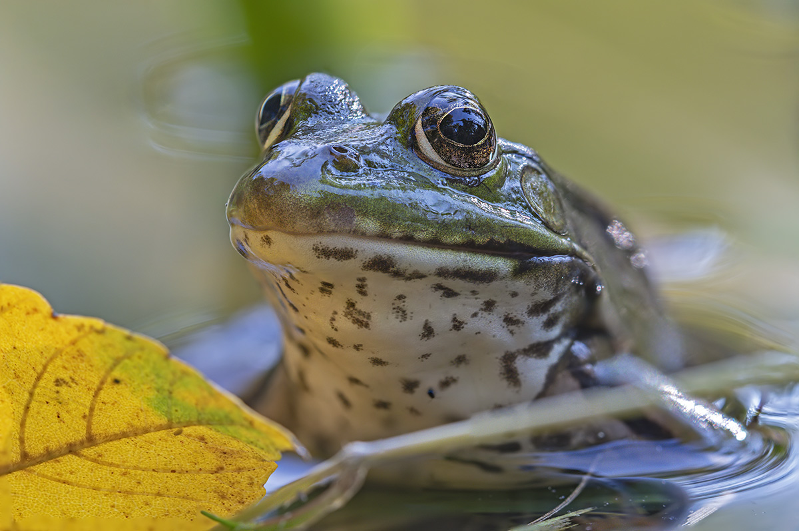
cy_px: 266
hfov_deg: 9.2
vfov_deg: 6.1
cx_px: 400
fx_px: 4988
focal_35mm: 225
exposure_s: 1/80
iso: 640
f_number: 6.3
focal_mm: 150
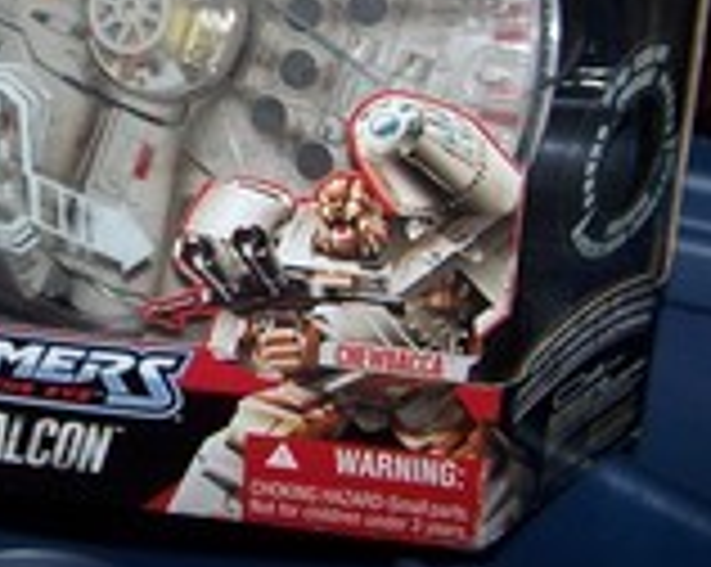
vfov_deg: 17.0
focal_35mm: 89
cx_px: 58
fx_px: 1871
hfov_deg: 21.0
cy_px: 68
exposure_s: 1/60
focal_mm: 6.7
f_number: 2.8
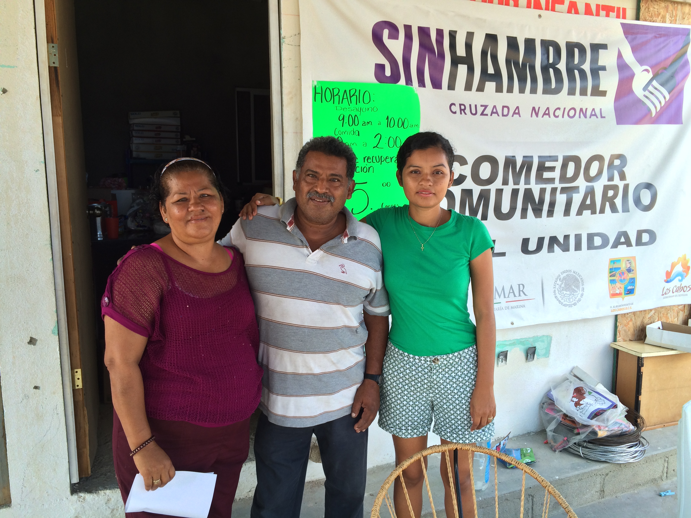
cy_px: 259
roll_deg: +0.5
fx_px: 579
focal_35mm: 29
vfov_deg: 48.2
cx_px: 346
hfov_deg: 61.7
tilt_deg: -8.4
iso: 32
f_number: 2.2
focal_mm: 4.15
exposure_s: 1/125
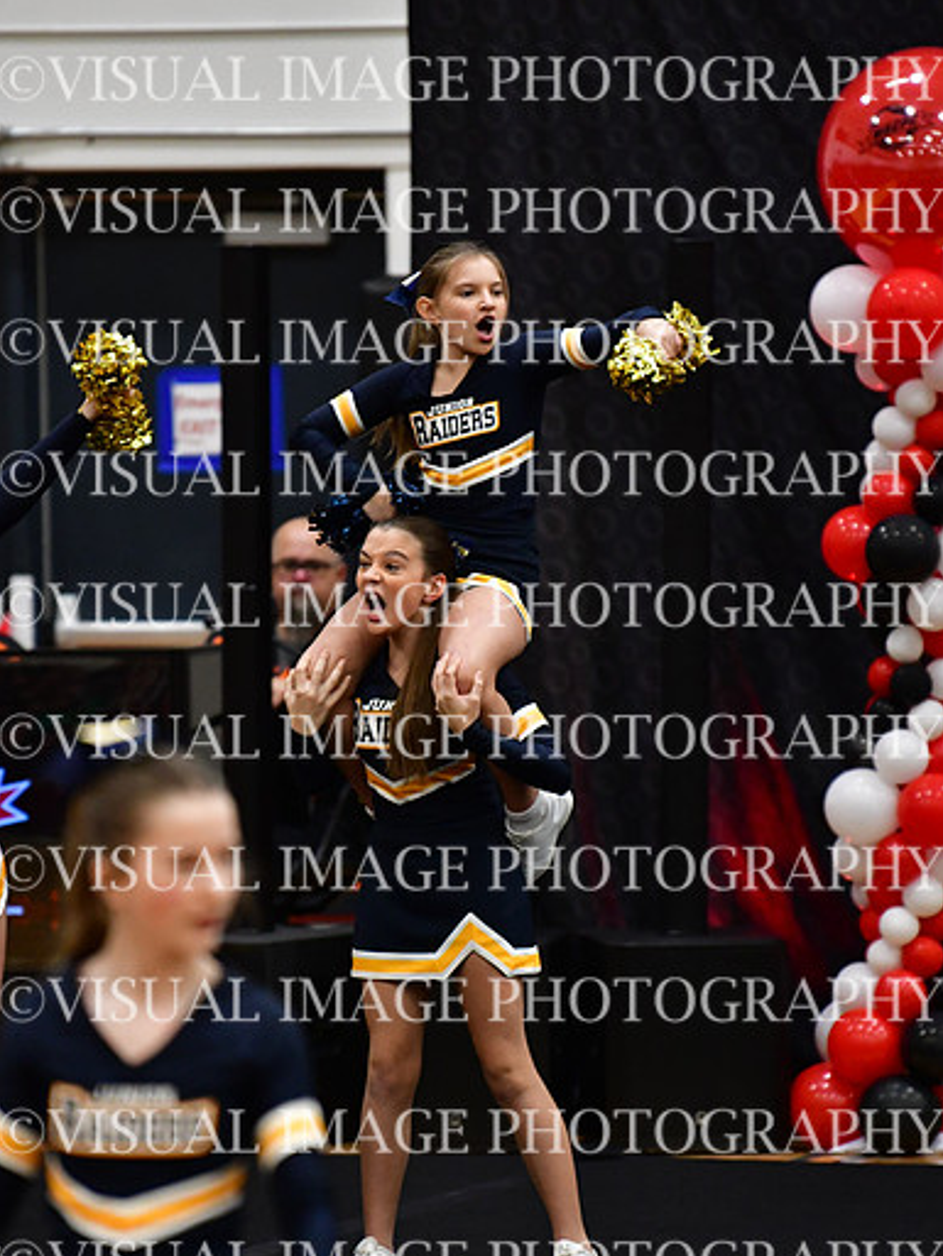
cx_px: 472
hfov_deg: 4.6
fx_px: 11836
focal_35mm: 326
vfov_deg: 6.1
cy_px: 671
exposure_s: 1/800
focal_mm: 200
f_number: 2.8
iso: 4000
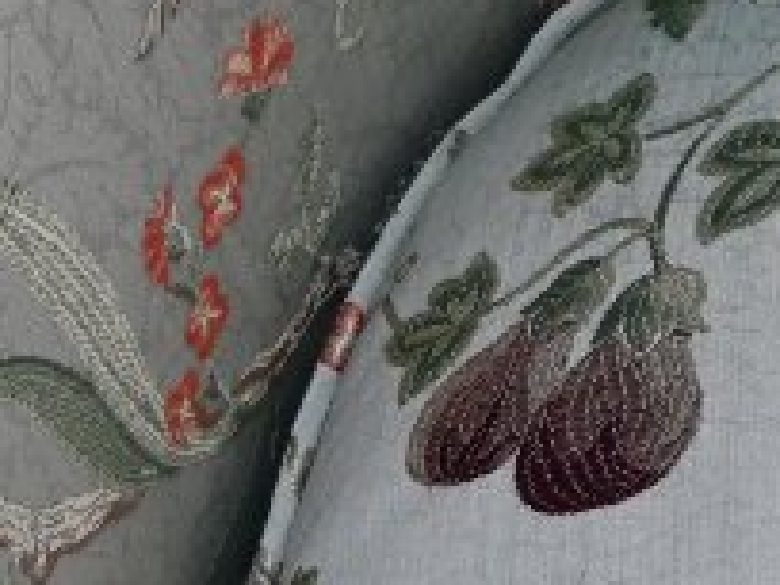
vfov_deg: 8.4
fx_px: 4007
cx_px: 1434
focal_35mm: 178
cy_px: 283
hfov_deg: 10.4
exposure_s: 1/250
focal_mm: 21
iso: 200
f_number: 4.5
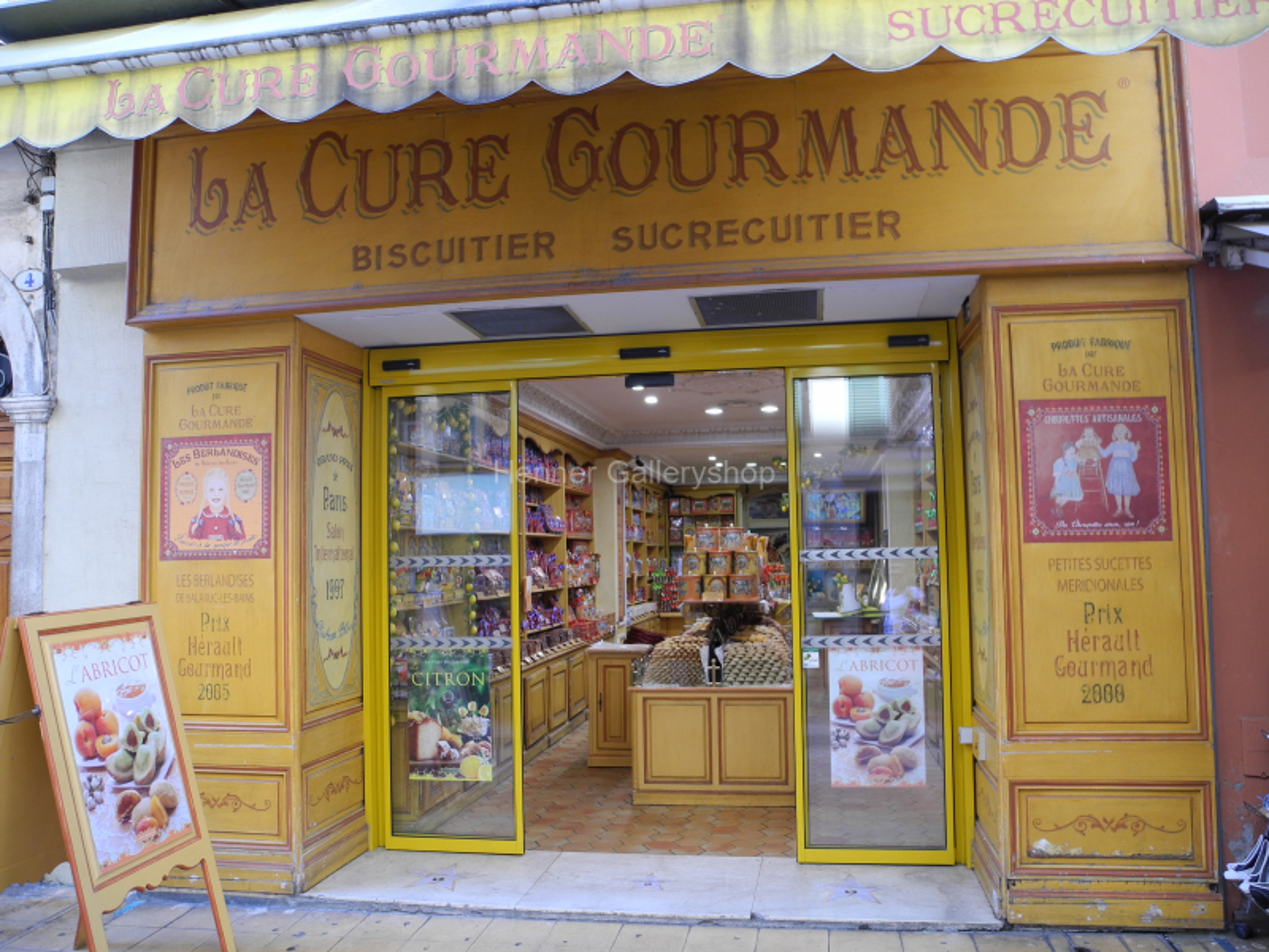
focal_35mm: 28
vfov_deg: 49.7
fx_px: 1026
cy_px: 476
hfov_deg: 63.4
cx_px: 634
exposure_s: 1/76.8
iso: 100
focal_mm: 6
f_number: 2.8
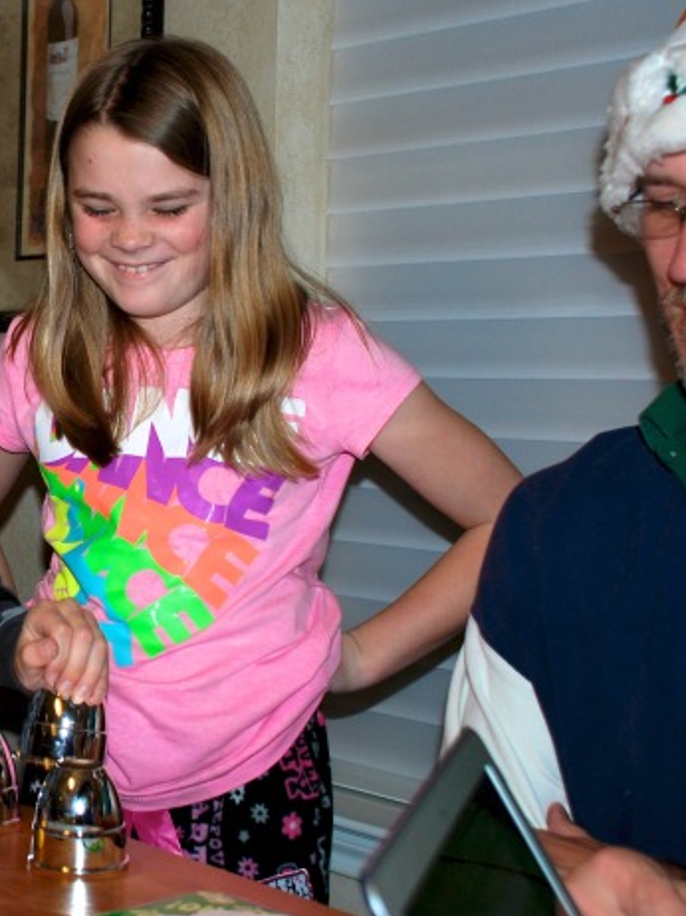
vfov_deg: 29.8
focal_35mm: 65
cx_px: -12
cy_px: 398
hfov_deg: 21.7
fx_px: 1719
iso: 200
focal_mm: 26
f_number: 4
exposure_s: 1/60
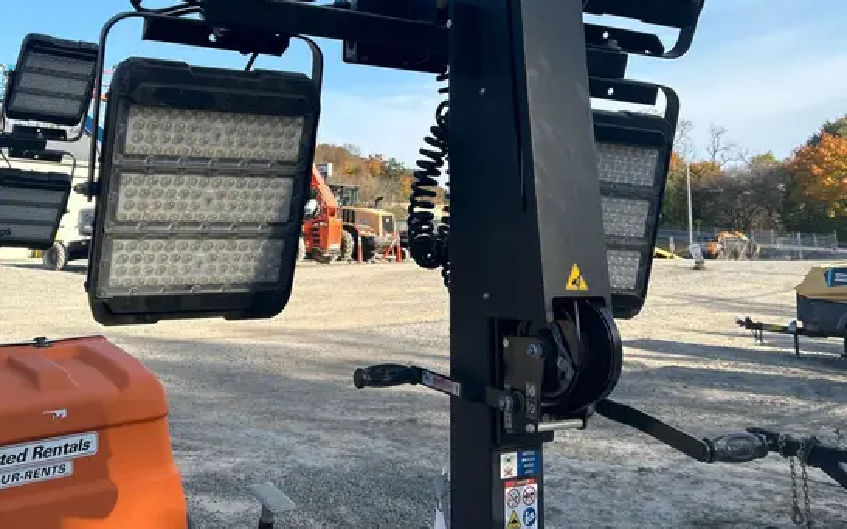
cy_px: 99
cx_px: 422
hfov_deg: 52.8
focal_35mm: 37
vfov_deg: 33.3
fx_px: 854
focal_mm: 5.7
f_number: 1.5
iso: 50
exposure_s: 1/2165
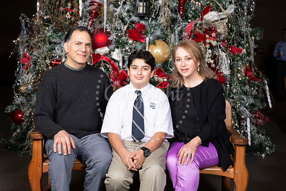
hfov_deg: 32.4
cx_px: 143
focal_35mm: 62
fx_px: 492
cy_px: 96
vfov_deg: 21.9
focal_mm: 62
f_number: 7.1
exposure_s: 1/125
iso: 160
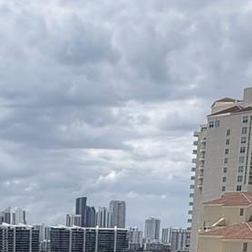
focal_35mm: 72
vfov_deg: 20.9
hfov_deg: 23.6
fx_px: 593
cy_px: 360
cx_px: 42
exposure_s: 1/1976
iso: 50
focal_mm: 2.22
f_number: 2.2
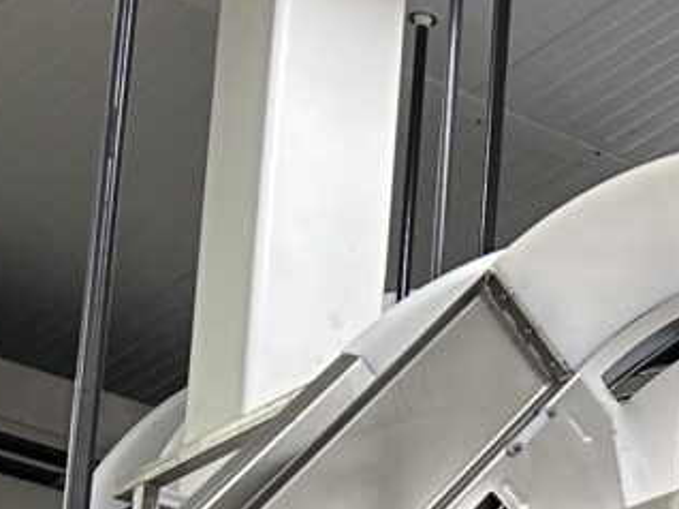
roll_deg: -2.4
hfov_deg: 12.2
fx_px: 3077
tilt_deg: +9.7
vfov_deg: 8.8
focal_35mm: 157
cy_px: 1074
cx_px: 925
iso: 80
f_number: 1.5
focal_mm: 5.7
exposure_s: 1/60
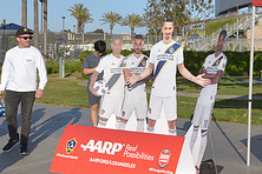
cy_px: 56
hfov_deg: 27.3
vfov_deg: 19.9
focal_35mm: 68
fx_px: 495
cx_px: 284
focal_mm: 26
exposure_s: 1/250
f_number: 16
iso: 400
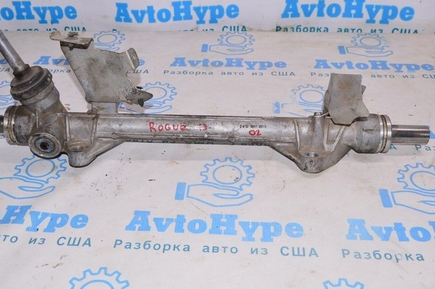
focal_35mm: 43
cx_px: 196
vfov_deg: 31.4
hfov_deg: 45.7
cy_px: 139
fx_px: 515
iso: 1600
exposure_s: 1/200
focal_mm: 21
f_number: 8
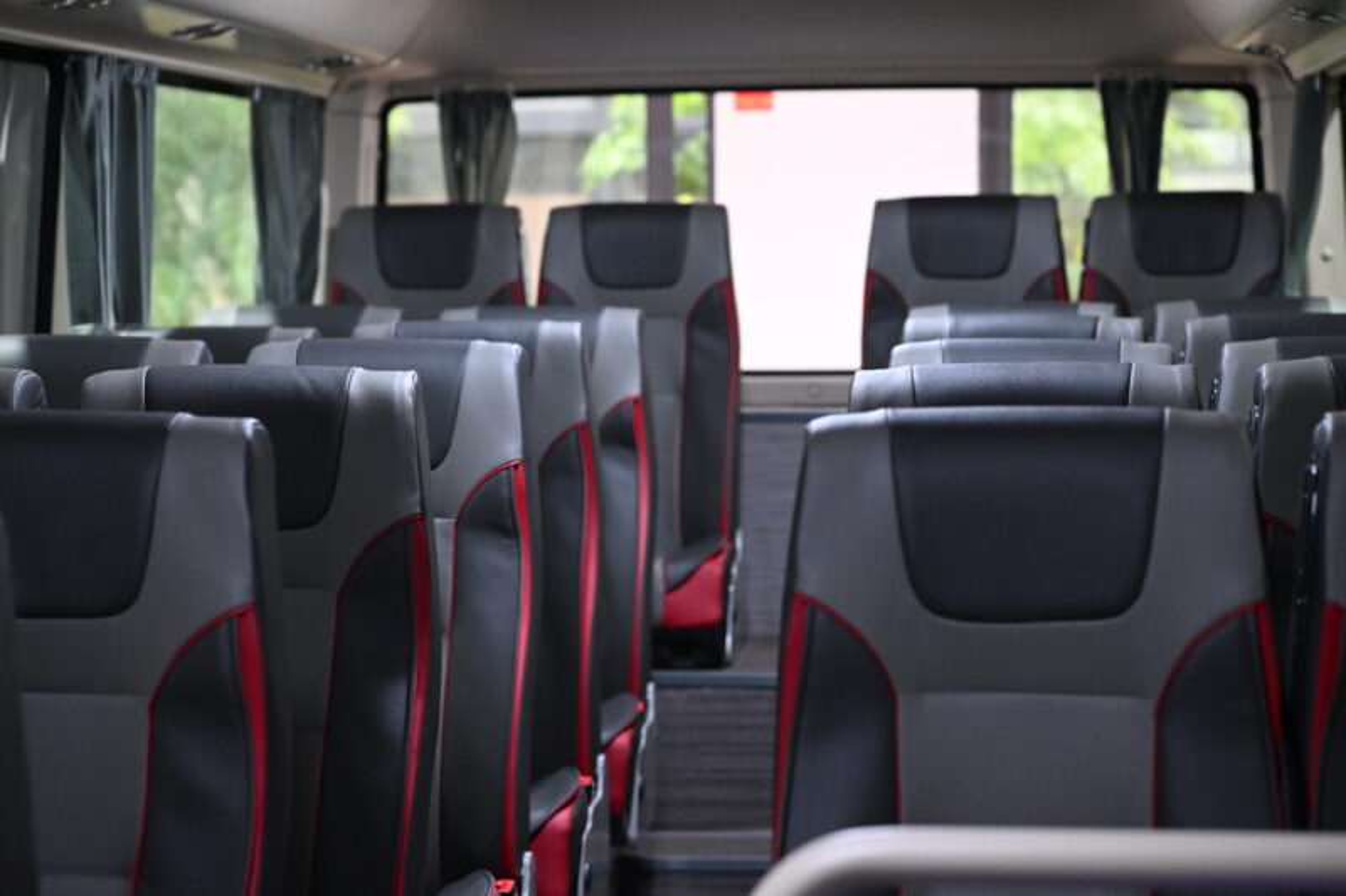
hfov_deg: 24.2
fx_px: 3140
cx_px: 673
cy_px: 448
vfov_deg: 16.3
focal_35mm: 84
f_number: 2.8
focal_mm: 56
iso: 3200
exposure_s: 1/125
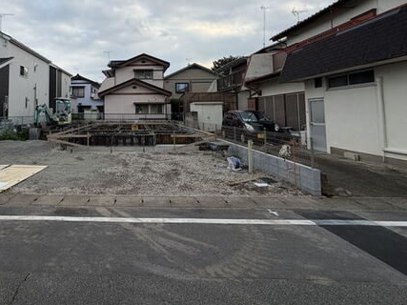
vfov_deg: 61.5
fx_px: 247
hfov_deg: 75.7
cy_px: 96
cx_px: 125
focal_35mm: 21
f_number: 2.2
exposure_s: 1/664
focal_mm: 2.22
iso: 40
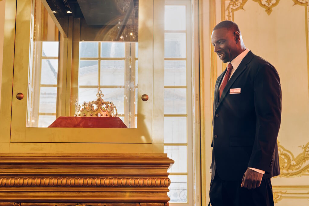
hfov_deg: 32.4
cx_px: 154
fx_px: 532
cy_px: 103
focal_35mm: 62
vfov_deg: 21.9
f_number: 8
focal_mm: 62
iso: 1600
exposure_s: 1/320
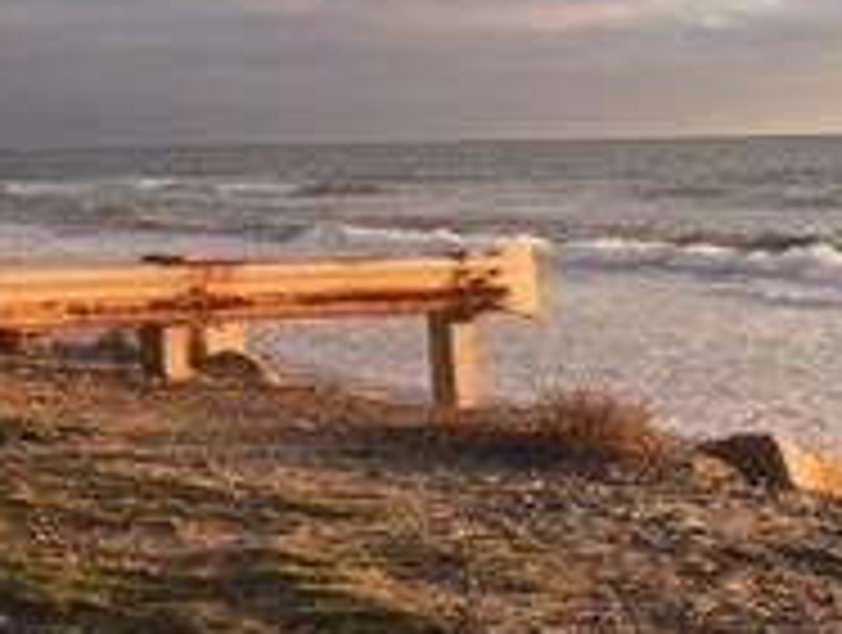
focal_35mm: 99
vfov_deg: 14.9
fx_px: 2413
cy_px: 148
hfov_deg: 19.6
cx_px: 171
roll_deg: +1.0
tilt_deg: -0.2
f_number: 2.2
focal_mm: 4.15
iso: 25
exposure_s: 1/297
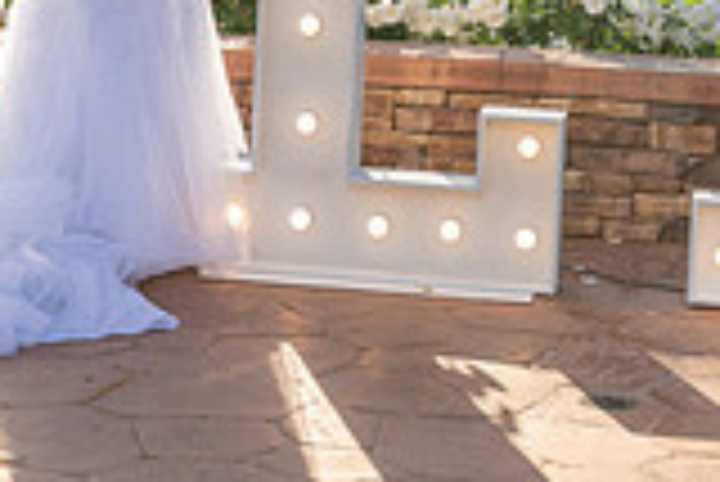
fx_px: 1742
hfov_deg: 23.3
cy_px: -155
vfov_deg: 15.0
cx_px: 454
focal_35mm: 87
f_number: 9
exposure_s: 1/200
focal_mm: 24
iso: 200
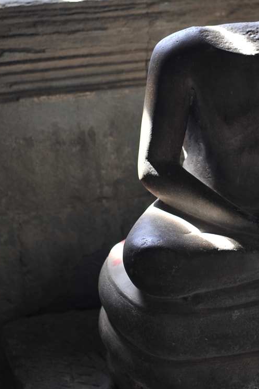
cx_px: 236
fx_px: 1156
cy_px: 124
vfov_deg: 19.0
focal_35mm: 107
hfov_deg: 12.7
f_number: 2.8
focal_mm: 50
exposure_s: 1/100
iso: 200
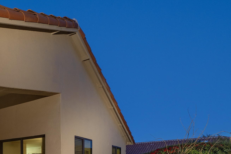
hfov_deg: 56.2
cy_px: 151
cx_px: 38
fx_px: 192
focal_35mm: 30
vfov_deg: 39.0
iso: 200
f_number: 8
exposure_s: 1/1.25
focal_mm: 14
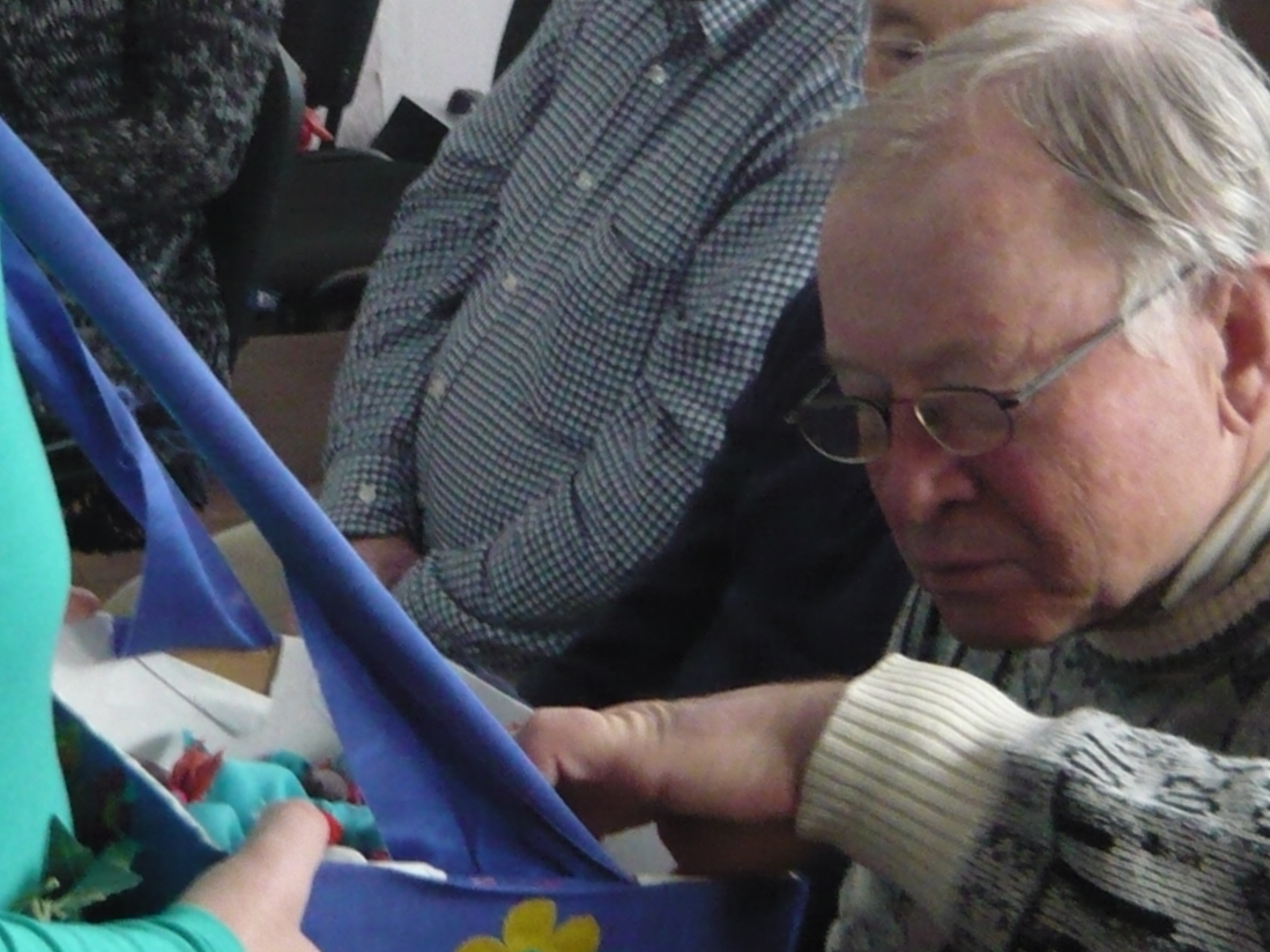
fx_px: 3595
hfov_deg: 20.0
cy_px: 272
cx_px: 454
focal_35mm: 98
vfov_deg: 15.0
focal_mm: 5.5
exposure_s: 1/30
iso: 400
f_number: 2.8
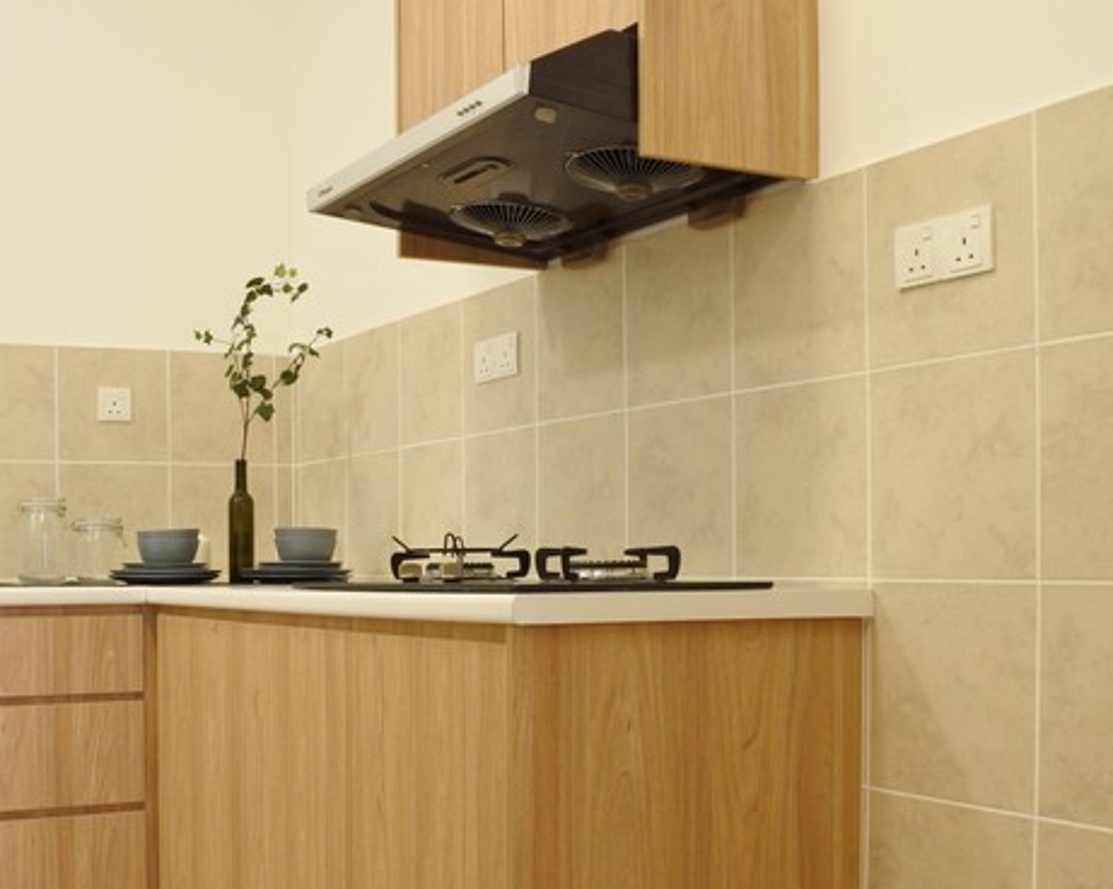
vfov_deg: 33.8
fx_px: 1448
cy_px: 586
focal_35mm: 44
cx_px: 321
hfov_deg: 41.2
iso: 1100
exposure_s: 1/60
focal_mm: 10
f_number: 3.5
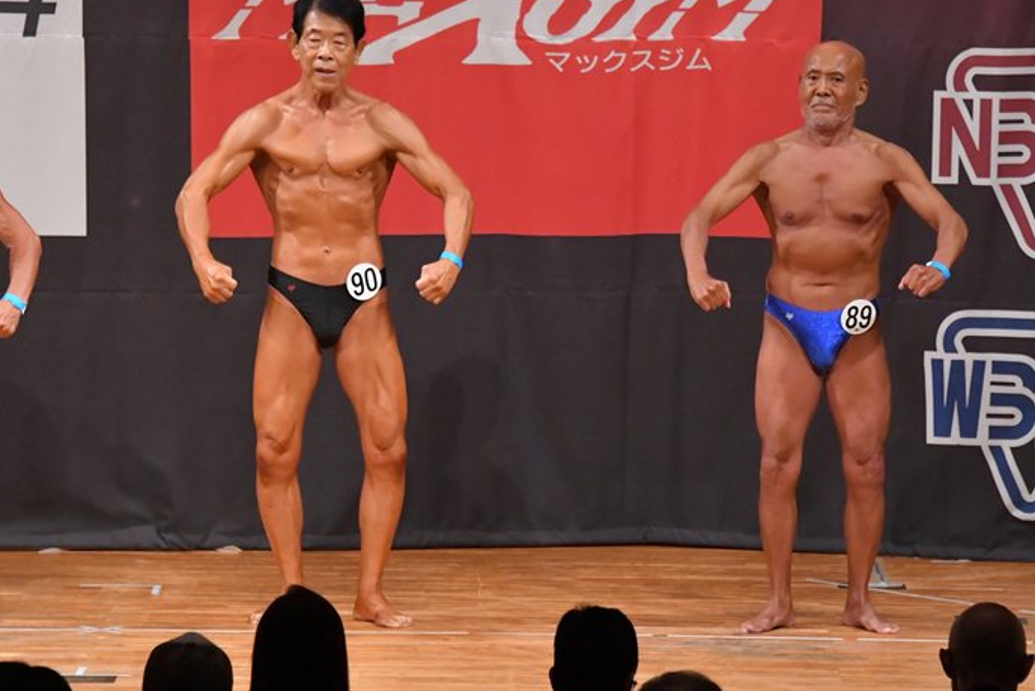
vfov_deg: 4.5
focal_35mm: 304
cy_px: 345
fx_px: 8741
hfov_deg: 6.8
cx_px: 487
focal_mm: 180
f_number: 5.6
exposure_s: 1/400
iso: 8000
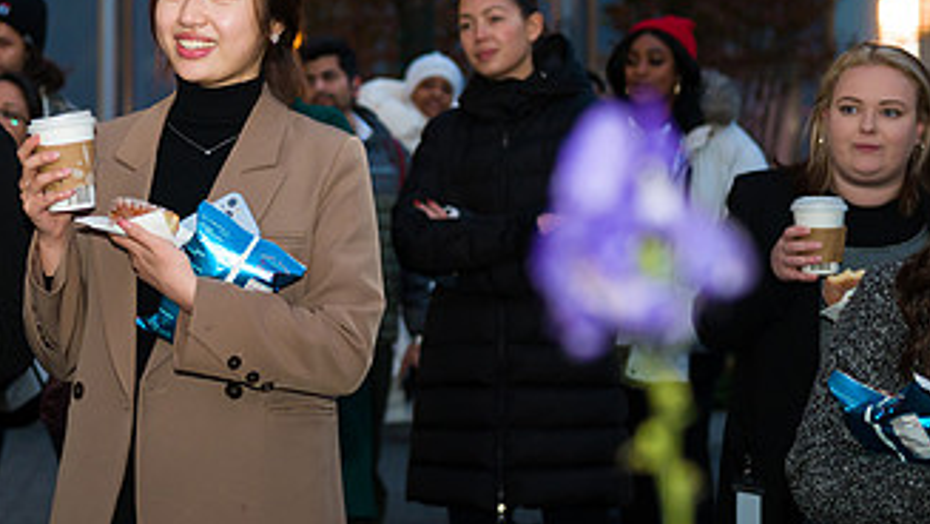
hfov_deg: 20.7
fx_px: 2516
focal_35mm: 102
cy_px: 142
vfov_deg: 11.9
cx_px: 179
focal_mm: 55
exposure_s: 1/200
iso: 1600
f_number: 4
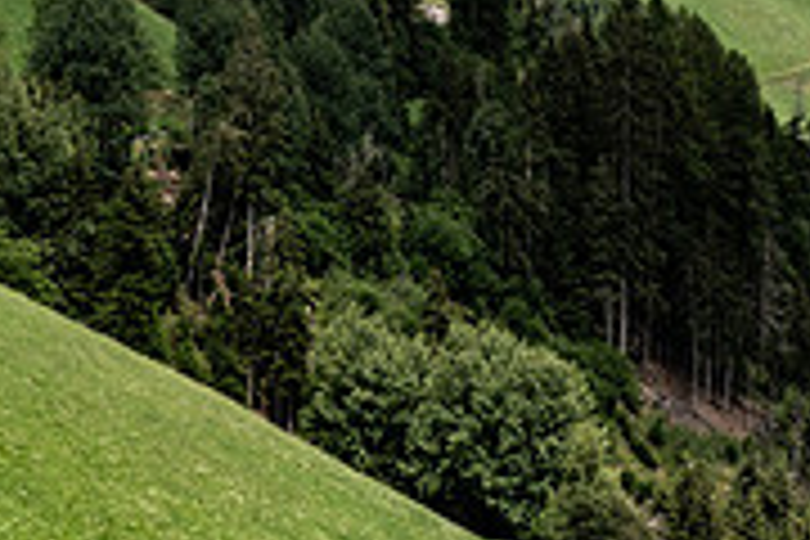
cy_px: -232
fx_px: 5085
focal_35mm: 226
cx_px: 540
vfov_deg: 6.0
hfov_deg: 9.1
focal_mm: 70
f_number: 10
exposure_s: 1/160
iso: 100
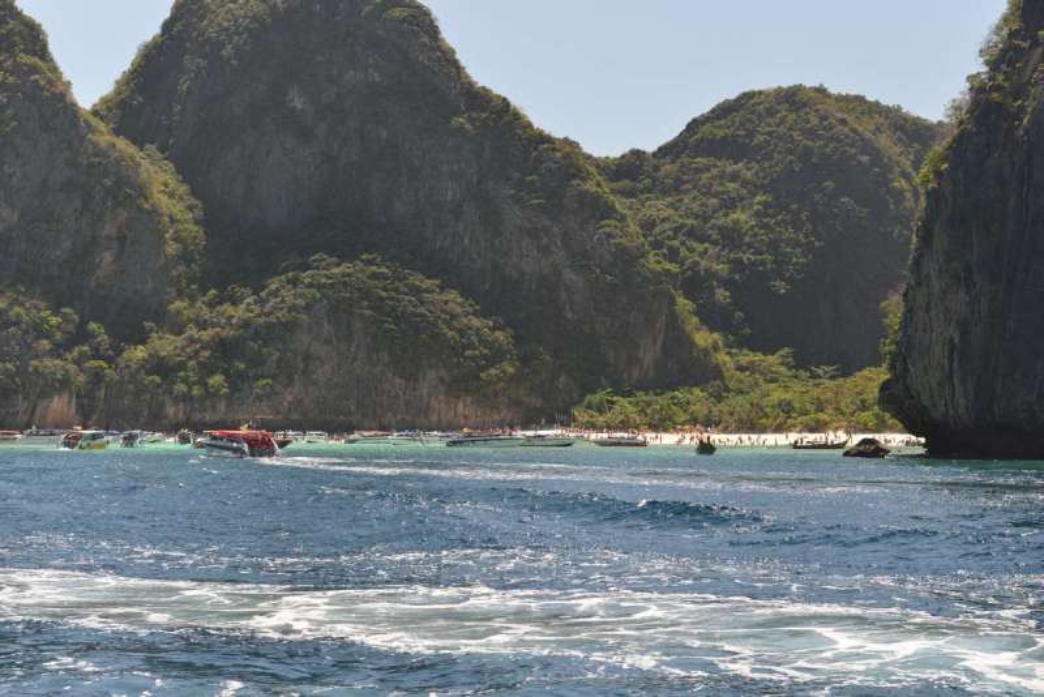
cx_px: 522
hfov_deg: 28.8
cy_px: 348
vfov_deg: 19.5
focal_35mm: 70
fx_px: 2031
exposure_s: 1/320
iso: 450
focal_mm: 70
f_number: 9
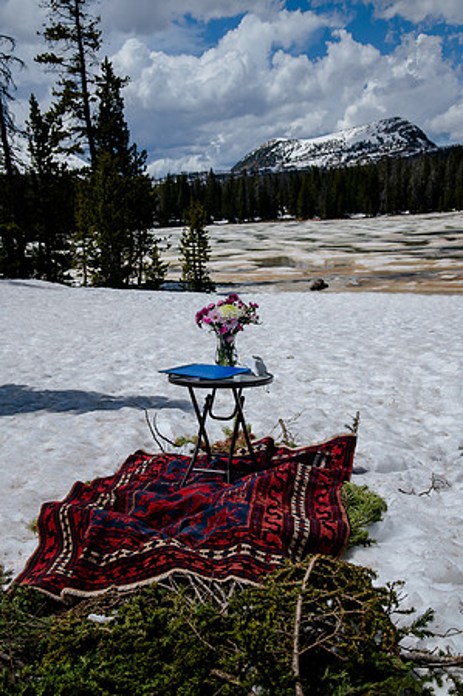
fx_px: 889
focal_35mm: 46
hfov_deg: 29.2
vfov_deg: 42.8
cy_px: 348
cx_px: 232
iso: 200
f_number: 8
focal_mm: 46
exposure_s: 1/640
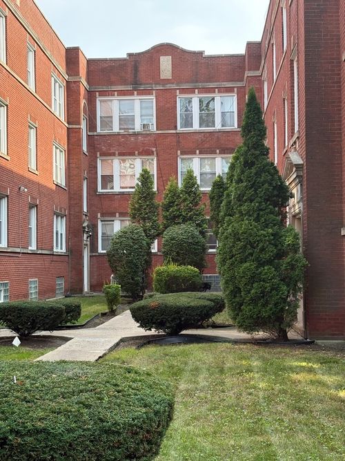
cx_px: 172
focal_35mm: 52
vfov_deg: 36.8
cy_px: 230
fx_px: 691
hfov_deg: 28.0
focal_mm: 5.96
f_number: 1.6
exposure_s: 1/607
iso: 50
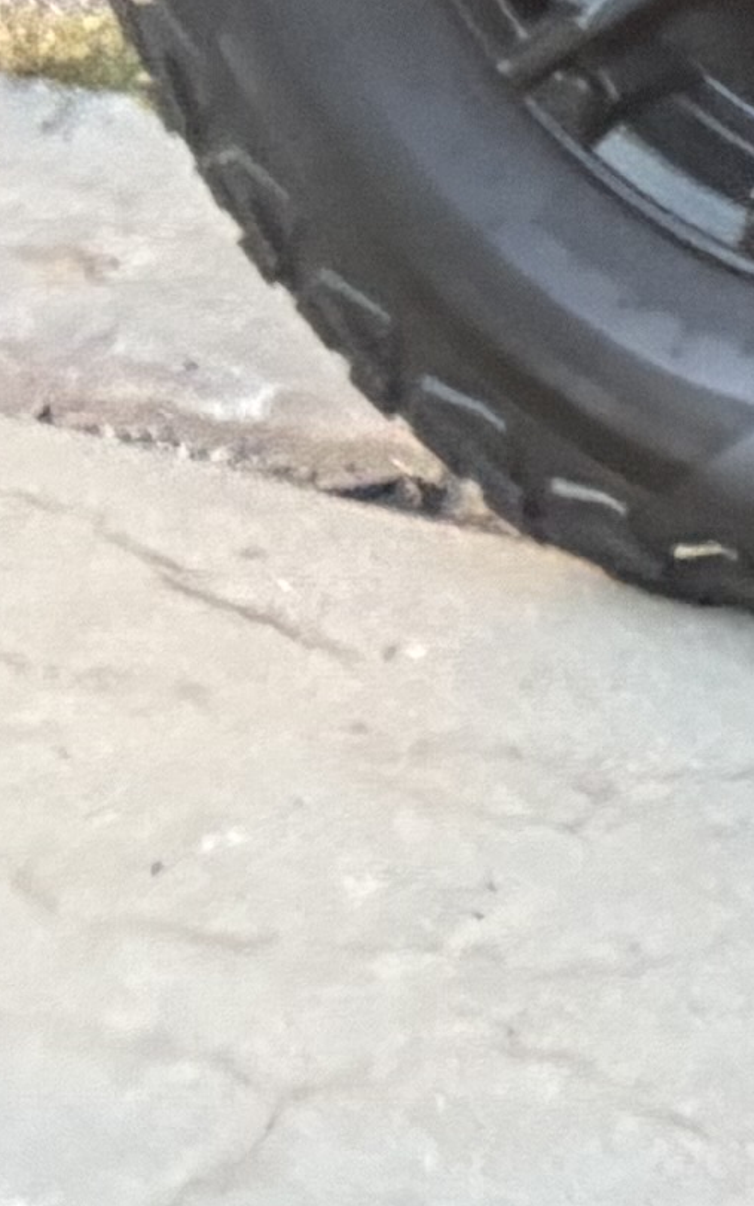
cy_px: -1921
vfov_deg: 9.4
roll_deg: -2.4
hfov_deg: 5.1
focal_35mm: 194
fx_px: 6377
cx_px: 3969
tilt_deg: -11.1
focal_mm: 5.96
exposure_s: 1/60
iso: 250
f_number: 1.6
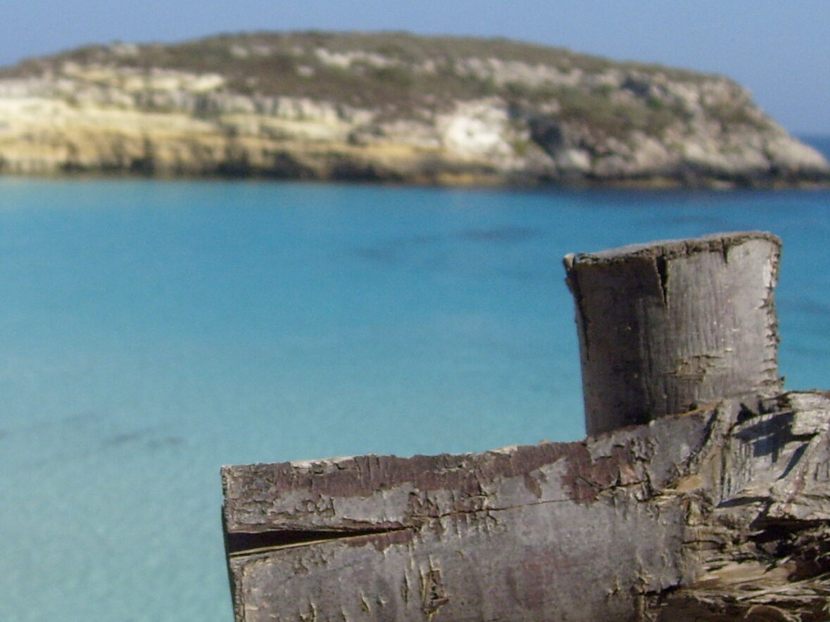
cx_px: 270
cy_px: 322
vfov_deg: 19.4
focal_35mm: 76
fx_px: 1822
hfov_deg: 25.5
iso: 80
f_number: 7.1
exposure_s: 1/350
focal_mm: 5.8
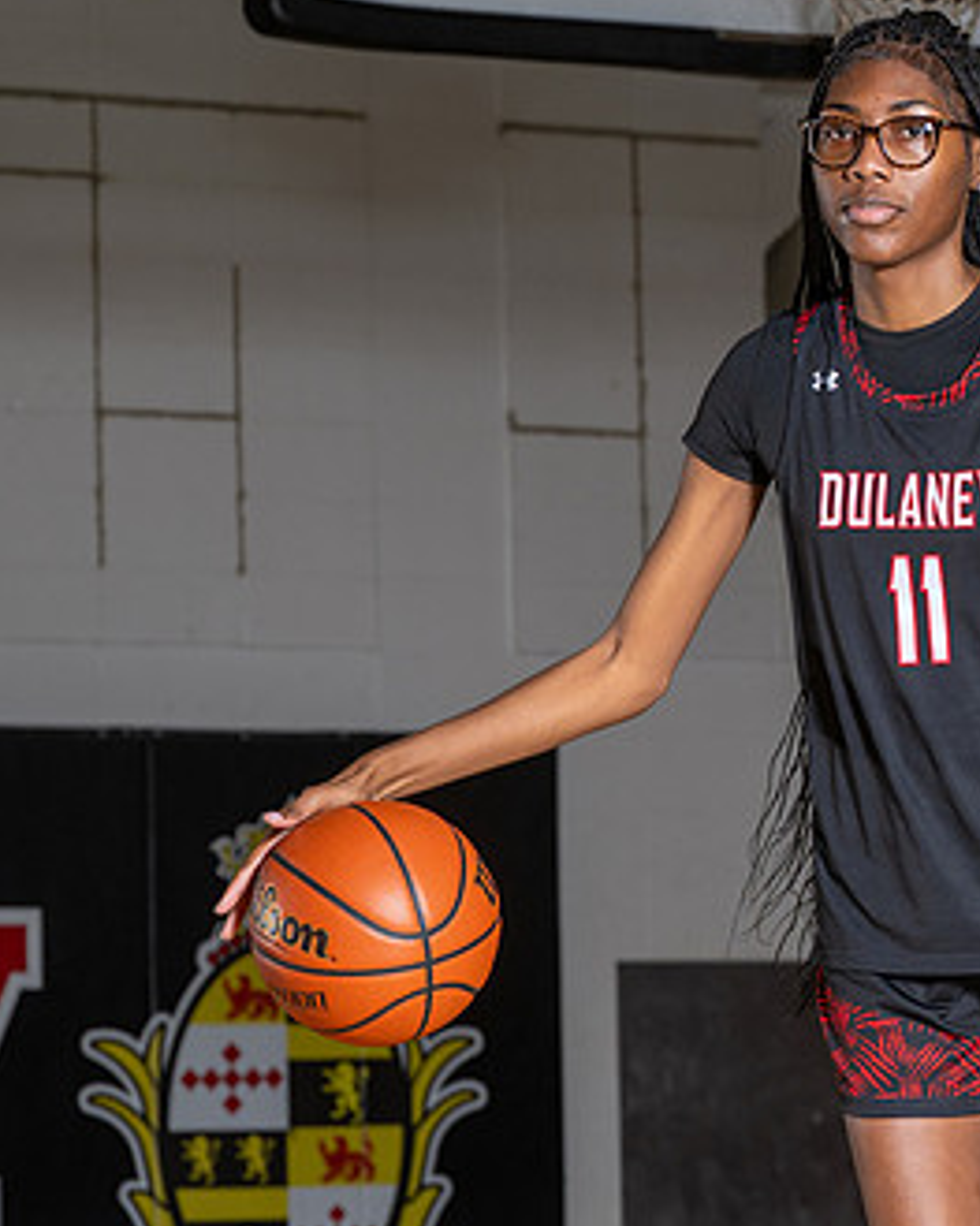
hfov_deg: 7.6
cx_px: 1108
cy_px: 763
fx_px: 7363
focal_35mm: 203
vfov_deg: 9.5
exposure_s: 1/200
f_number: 5
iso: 80
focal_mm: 72
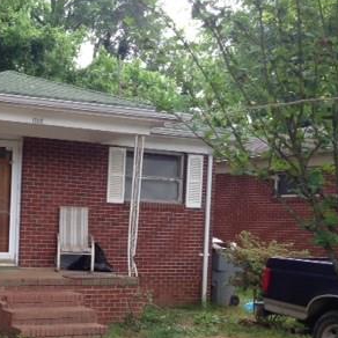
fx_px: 707
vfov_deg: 26.7
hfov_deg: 25.7
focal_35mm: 64
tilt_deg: +0.4
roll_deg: -1.3
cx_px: 8
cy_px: 230
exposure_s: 1/190
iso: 50
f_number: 2.4
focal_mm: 4.12
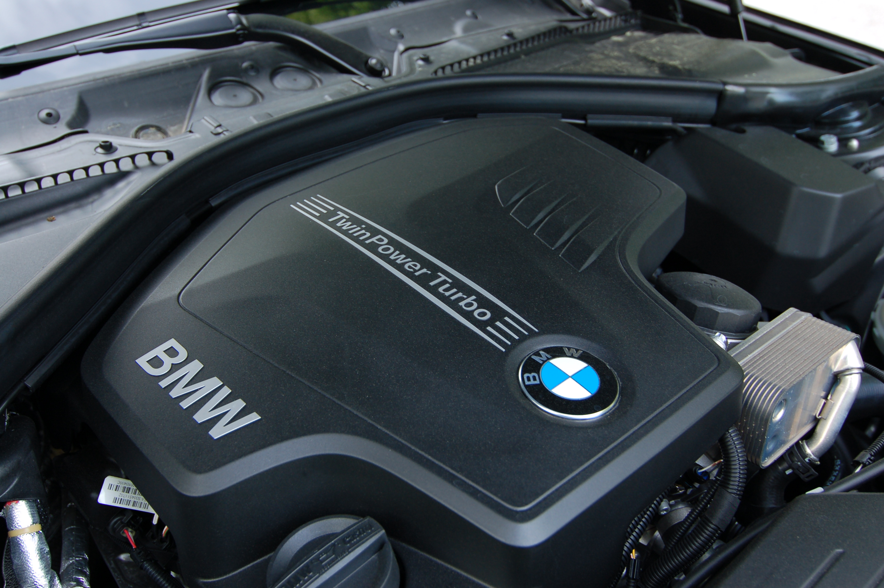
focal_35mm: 36
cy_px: 294
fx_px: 883
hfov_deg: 53.2
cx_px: 442
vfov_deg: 36.8
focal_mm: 24
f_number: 4
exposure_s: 1/60
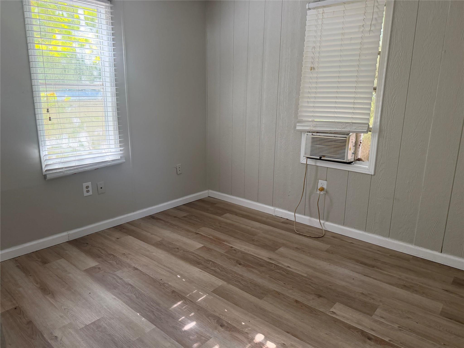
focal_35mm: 24
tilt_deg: -12.6
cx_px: 232
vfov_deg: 56.8
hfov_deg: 71.6
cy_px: 174
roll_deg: -1.3
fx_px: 322
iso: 200
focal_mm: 6.76
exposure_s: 1/112
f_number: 1.78
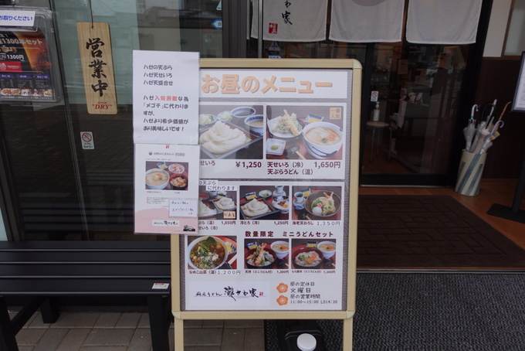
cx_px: 262
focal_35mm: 24
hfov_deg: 73.7
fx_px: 350
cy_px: 176
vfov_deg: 53.2
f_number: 2
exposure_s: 1/100
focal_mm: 9.4
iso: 125
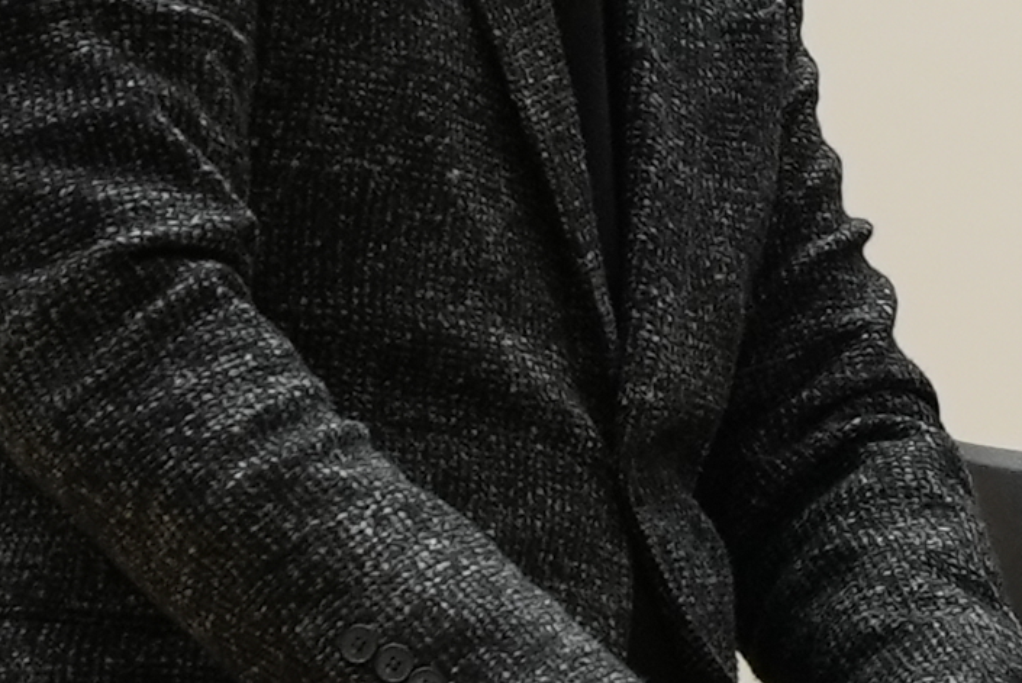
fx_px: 13152
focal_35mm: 463
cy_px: 139
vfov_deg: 3.0
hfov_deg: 4.4
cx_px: 2373
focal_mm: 77
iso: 2000
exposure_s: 1/60
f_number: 4
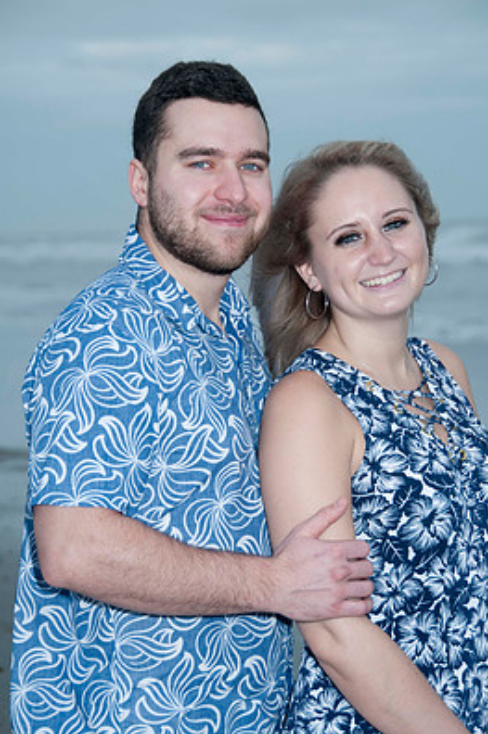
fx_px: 2609
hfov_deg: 10.7
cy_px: 380
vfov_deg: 16.0
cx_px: 259
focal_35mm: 128
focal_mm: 75
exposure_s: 1/125
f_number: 5.6
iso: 100
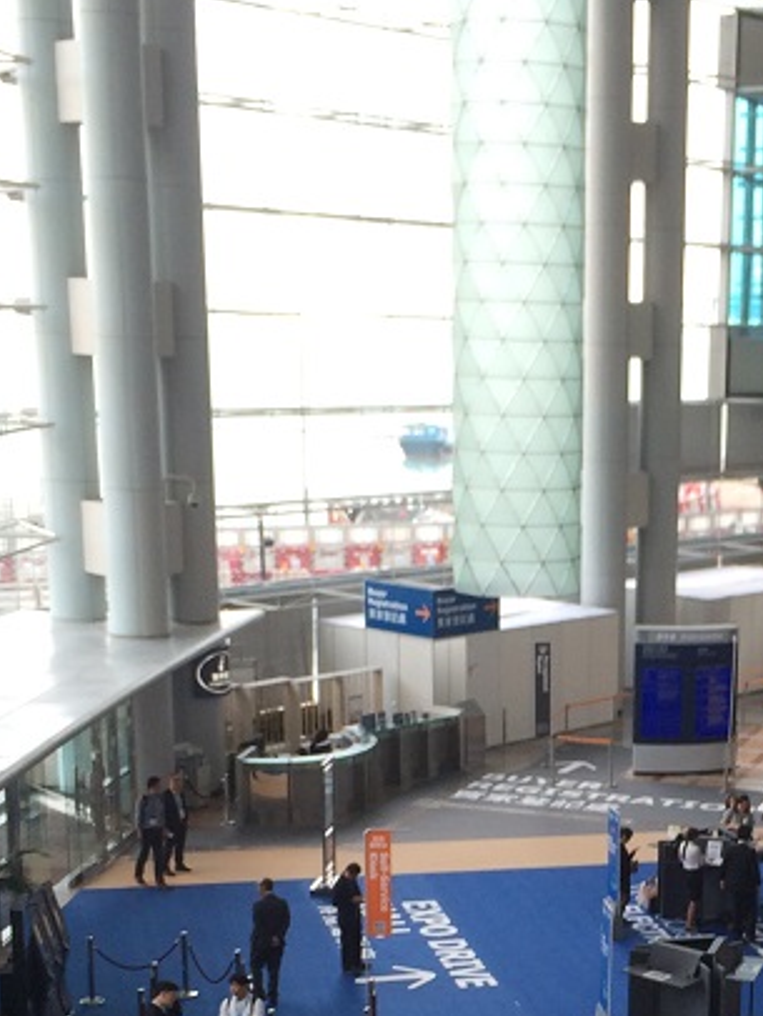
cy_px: 898
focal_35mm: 70
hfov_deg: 20.6
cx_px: 679
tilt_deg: -13.4
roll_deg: -2.3
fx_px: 2055
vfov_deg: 26.9
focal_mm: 4.15
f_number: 2.2
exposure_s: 1/127
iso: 32
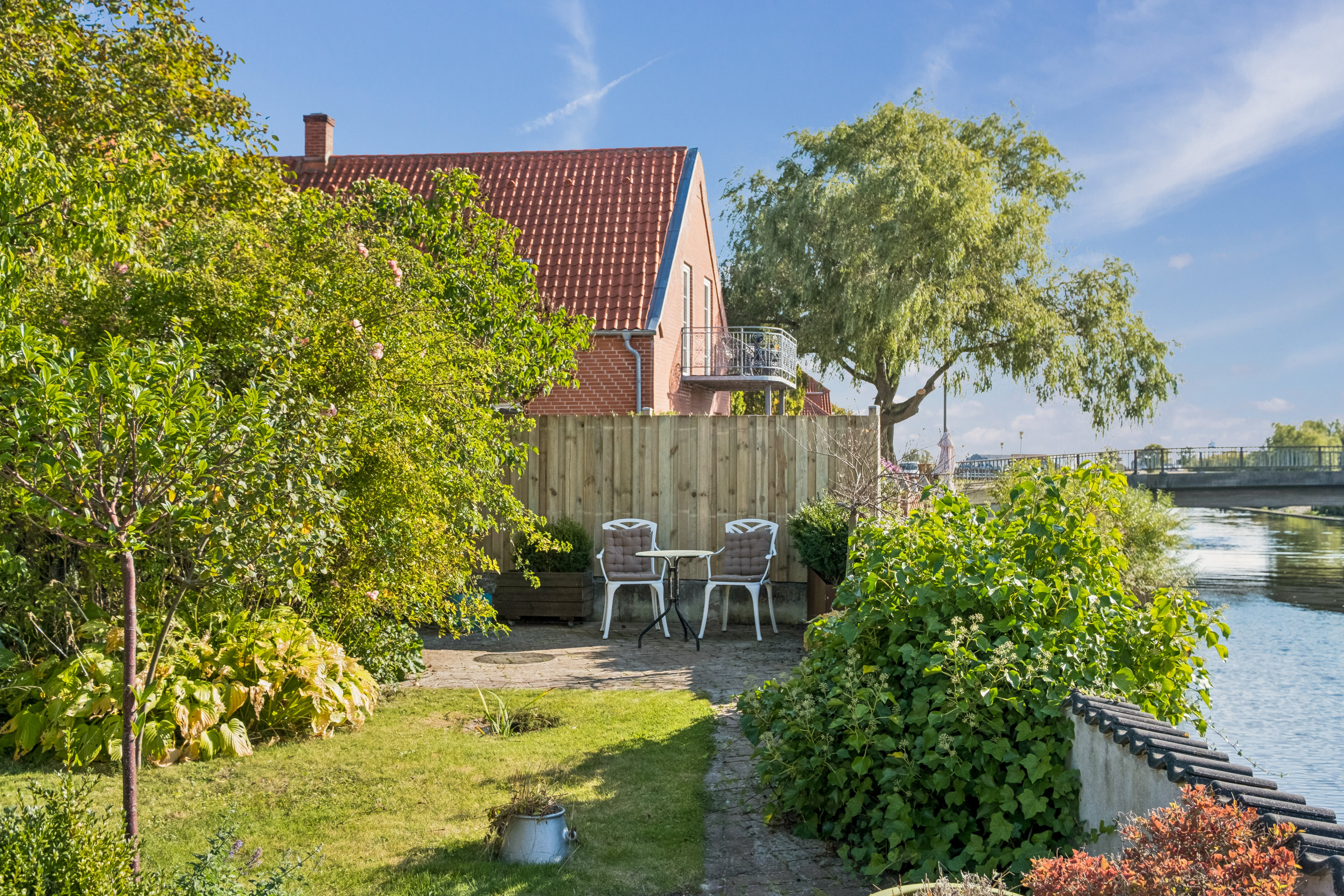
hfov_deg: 53.1
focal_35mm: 36
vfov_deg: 36.9
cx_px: 672
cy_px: 448
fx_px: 1344
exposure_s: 1/1600
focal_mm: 24
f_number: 5.6
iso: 800
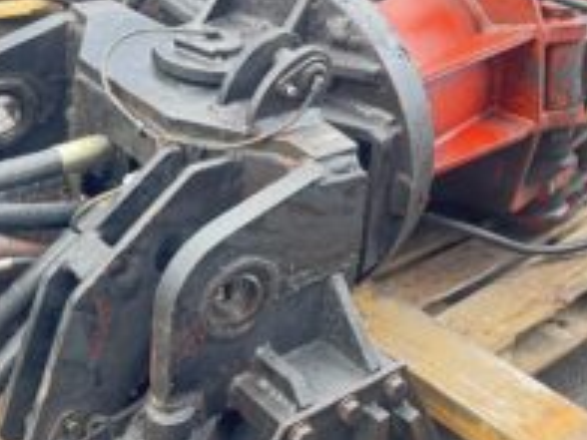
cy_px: 138
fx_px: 831
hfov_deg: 38.2
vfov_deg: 29.4
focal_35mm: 49
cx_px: 422
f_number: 1.78
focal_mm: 6.76
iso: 200
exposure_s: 1/98
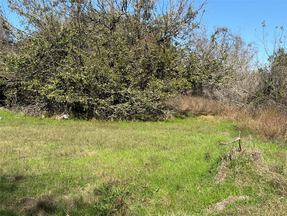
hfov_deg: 39.7
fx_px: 398
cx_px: 144
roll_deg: -0.6
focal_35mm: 48
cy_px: 108
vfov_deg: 30.3
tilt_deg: -2.1
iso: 64
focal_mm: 6.76
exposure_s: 1/3226
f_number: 1.78
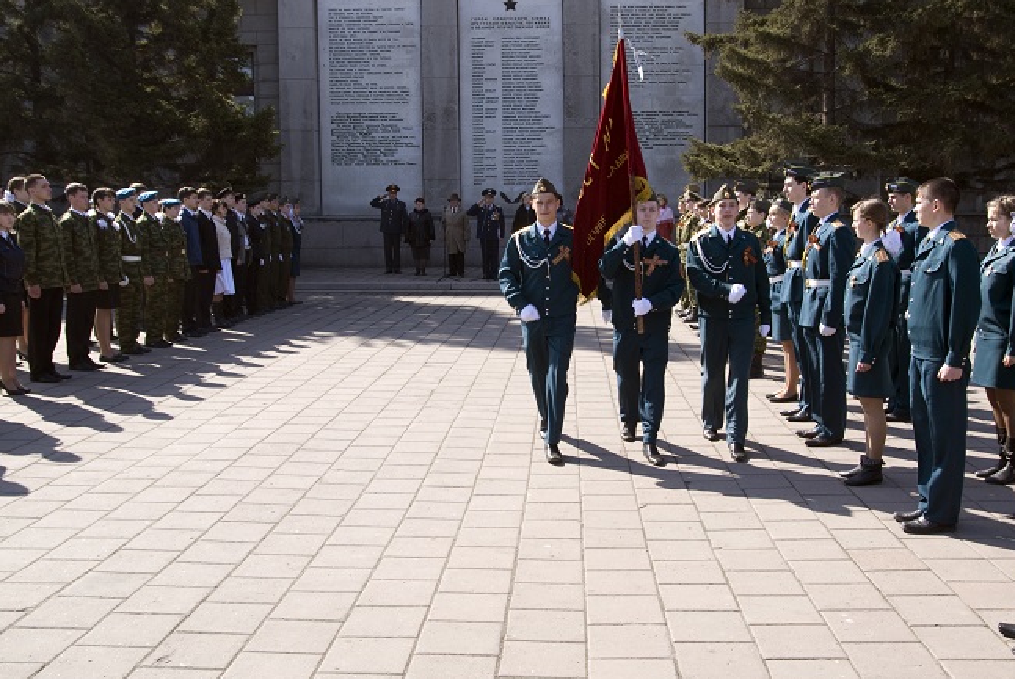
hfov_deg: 53.0
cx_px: 557
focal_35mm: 36
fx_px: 1016
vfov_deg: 36.9
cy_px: 282
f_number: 6.3
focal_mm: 20
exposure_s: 1/160
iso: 100
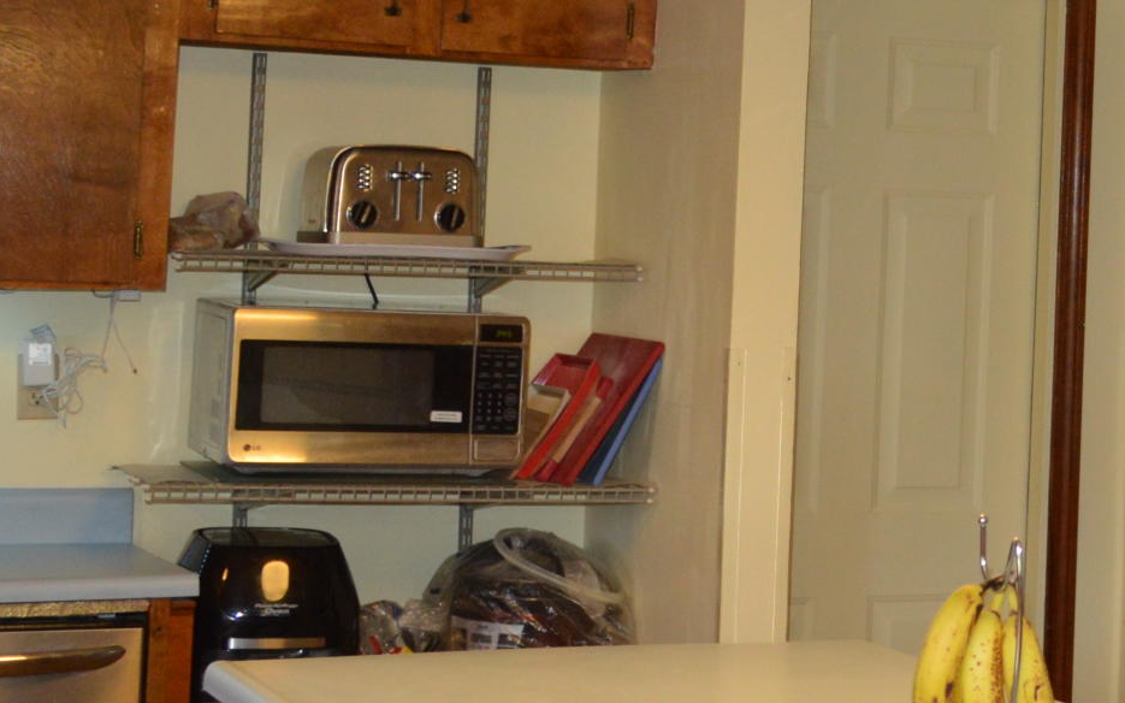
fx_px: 3004
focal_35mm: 98
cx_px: 1245
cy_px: 73
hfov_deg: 20.2
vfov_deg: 13.2
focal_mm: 20
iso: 560
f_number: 3.8
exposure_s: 1/60
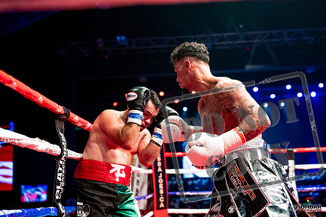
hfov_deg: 39.6
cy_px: 108
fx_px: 453
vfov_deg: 27.0
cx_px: 163
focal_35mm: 50
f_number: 2.8
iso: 4000
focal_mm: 50
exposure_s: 1/1000
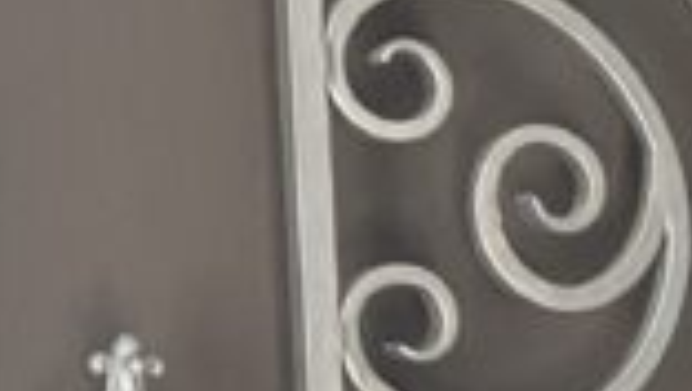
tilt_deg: -6.7
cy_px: 1124
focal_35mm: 218
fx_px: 4003
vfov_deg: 5.3
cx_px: 1659
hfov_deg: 8.9
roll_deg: +0.4
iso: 250
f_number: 1.6
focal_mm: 5.96
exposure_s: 1/60
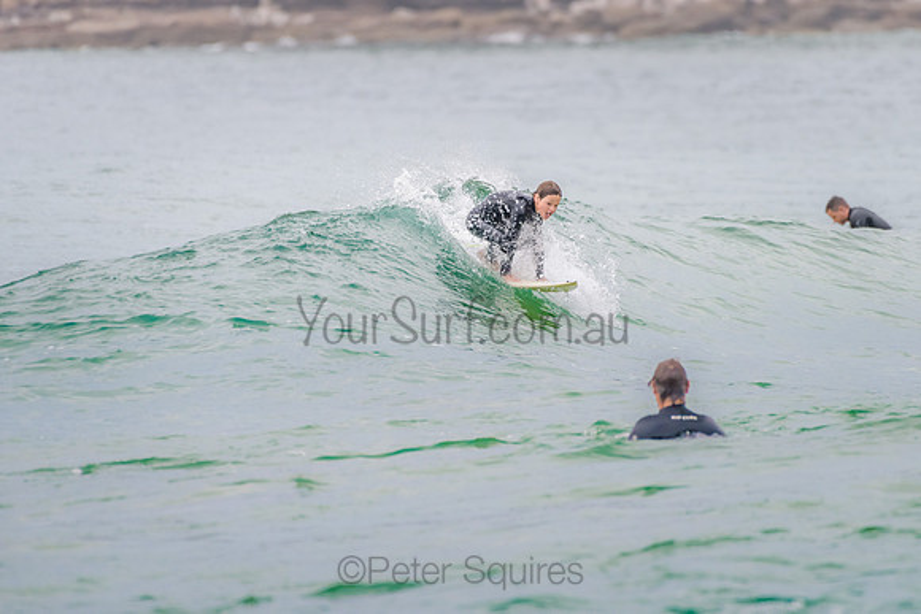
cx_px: 538
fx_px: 15684
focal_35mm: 613
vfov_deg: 2.2
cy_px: 246
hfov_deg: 3.4
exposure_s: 1/800
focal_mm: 500
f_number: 5.6
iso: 400
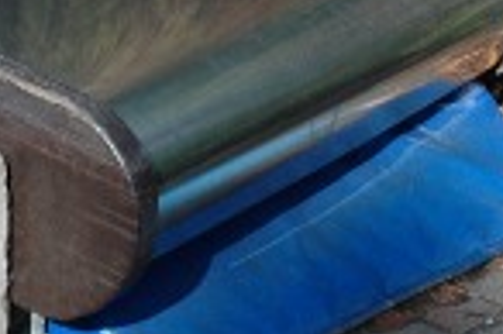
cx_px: -69
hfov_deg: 9.9
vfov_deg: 6.5
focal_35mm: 206
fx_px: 2871
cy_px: -231
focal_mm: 25
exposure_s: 1/125
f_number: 6.3
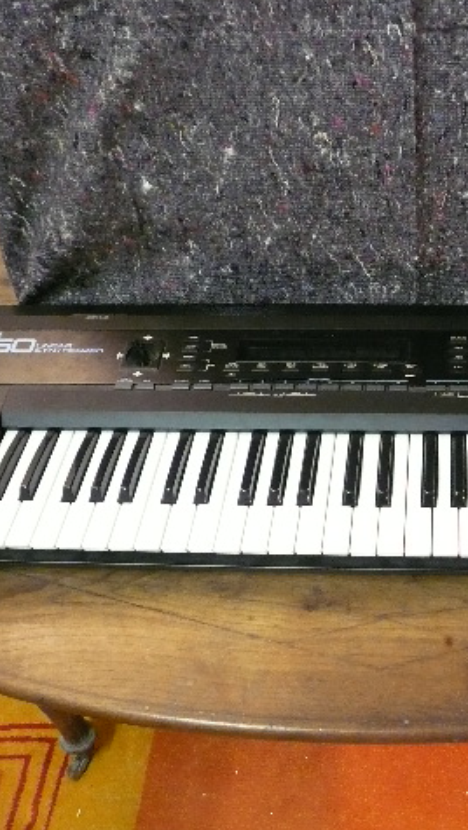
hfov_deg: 28.0
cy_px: 415
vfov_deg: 49.4
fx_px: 904
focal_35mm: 41
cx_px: 412
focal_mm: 4.6
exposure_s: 1/10
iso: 400
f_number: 2.8
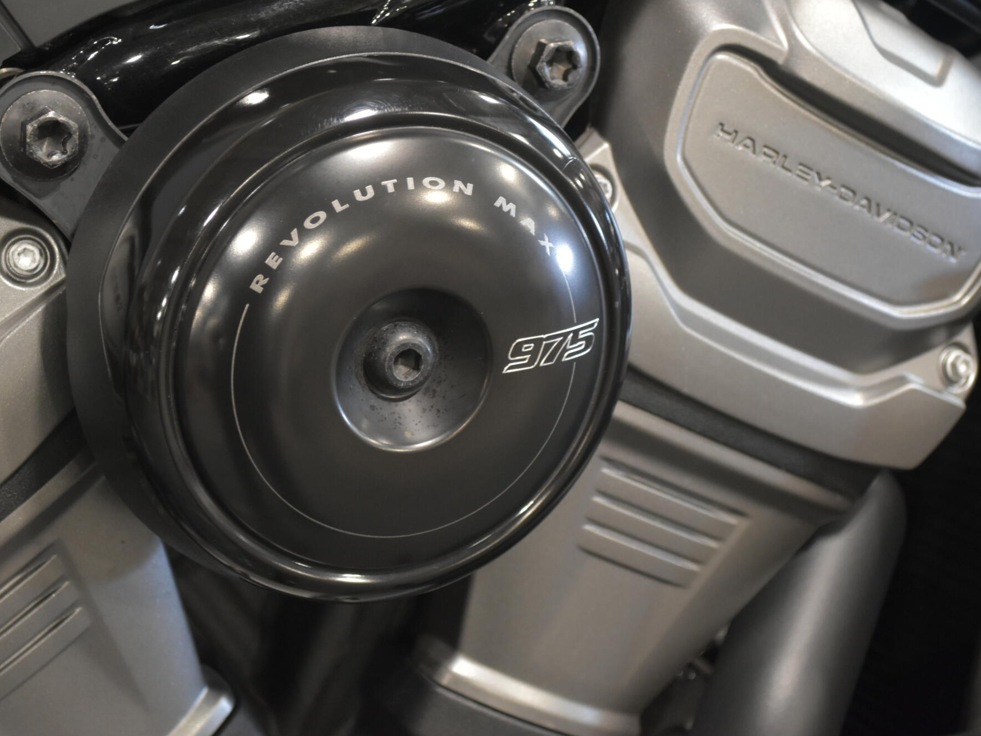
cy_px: 368
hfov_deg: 26.5
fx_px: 2084
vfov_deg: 20.0
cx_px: 466
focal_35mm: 74
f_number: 5.3
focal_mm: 45
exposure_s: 1/13
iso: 1600
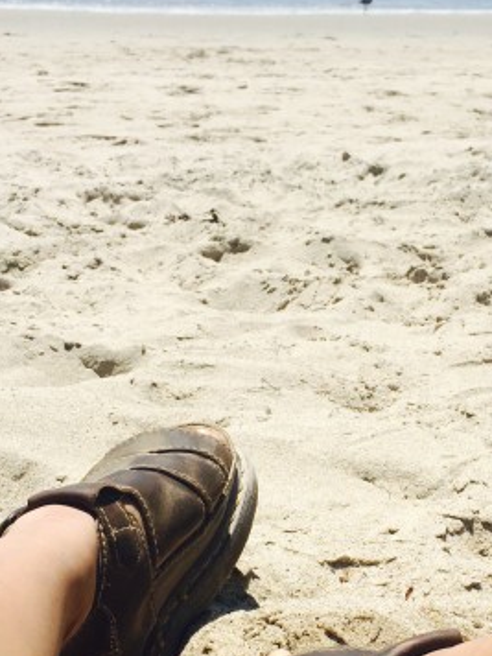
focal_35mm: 57
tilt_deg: -30.7
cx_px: 358
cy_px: 442
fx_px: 1080
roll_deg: -1.7
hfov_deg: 25.4
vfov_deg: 33.5
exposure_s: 1/3731
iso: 32
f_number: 2.2
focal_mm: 4.15
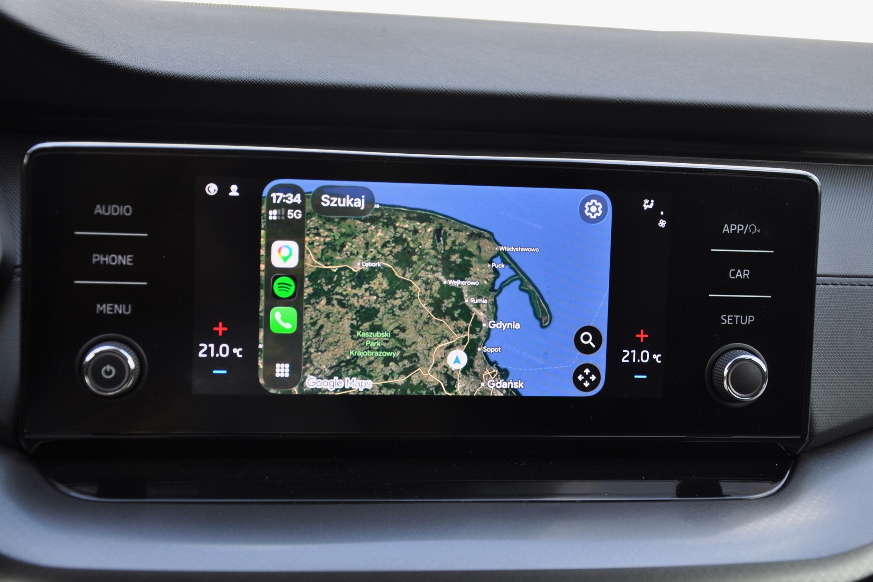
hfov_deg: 38.2
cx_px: 432
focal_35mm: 52
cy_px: 295
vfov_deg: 26.0
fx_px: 1261
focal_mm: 34
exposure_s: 1/80
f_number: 4.2
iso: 250
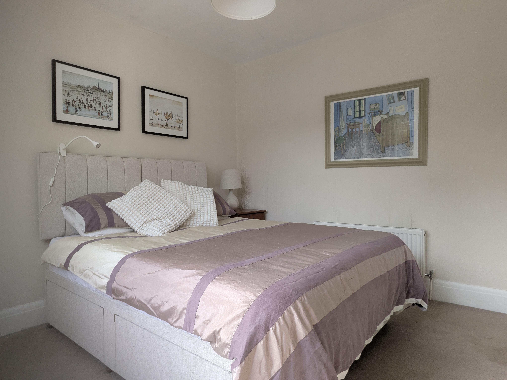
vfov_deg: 63.4
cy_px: 190
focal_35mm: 21
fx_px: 308
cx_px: 254
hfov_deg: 79.0
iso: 67
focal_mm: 2.74
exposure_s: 1/100
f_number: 2.2
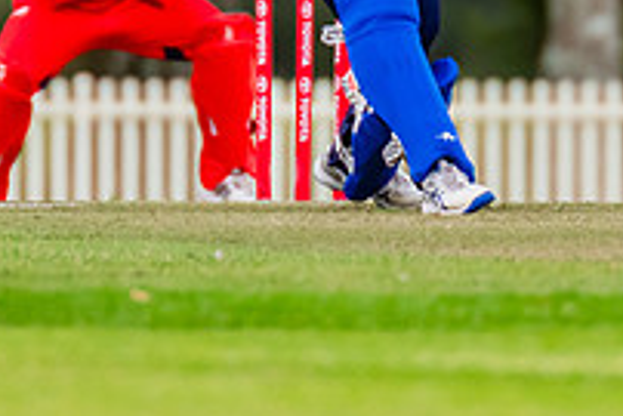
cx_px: 375
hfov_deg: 0.9
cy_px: -168
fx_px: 37856
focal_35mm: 2186
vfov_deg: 0.6
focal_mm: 600
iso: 1250
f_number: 5.6
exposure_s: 1/1600
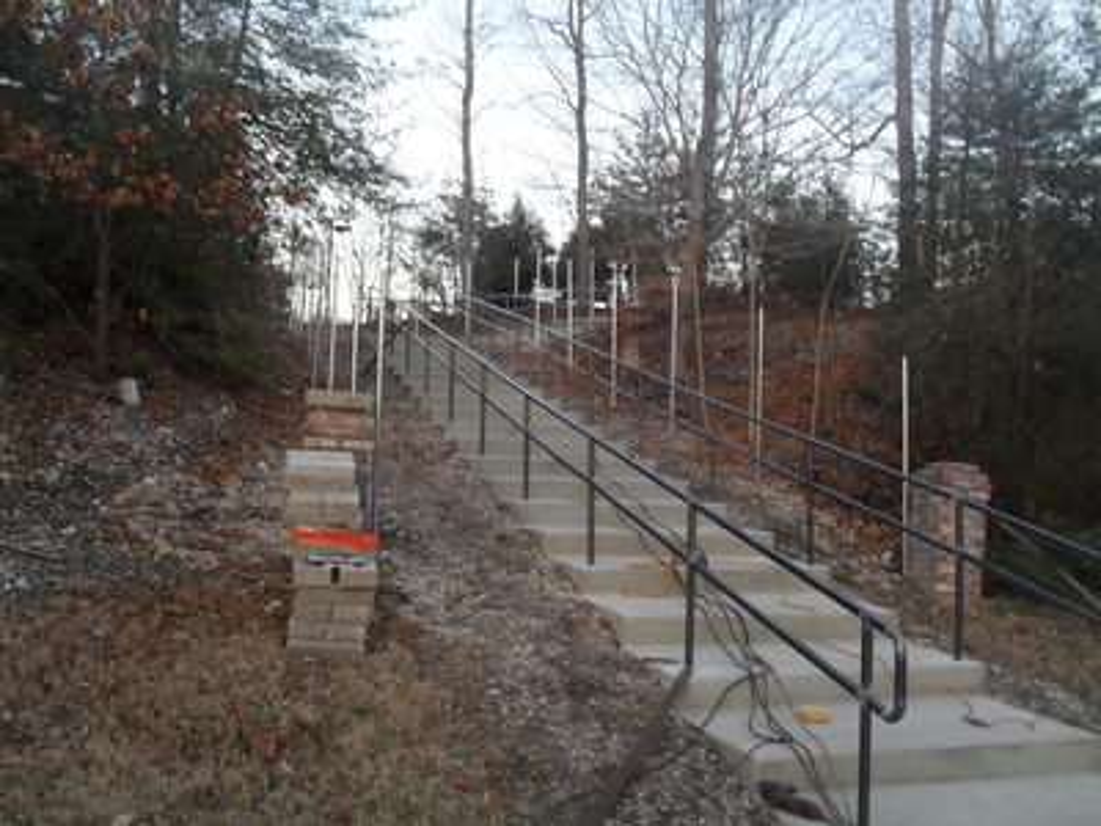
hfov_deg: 52.6
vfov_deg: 40.7
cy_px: 413
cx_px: 550
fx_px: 1113
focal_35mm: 35
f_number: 3.2
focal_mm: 6.3
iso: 120
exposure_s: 1/45
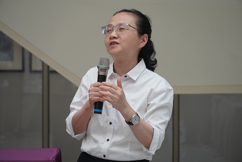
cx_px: 121
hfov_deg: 11.0
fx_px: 1260
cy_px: 81
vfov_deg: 7.3
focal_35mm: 188
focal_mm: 125
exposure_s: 1/200
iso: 640
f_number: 5.6
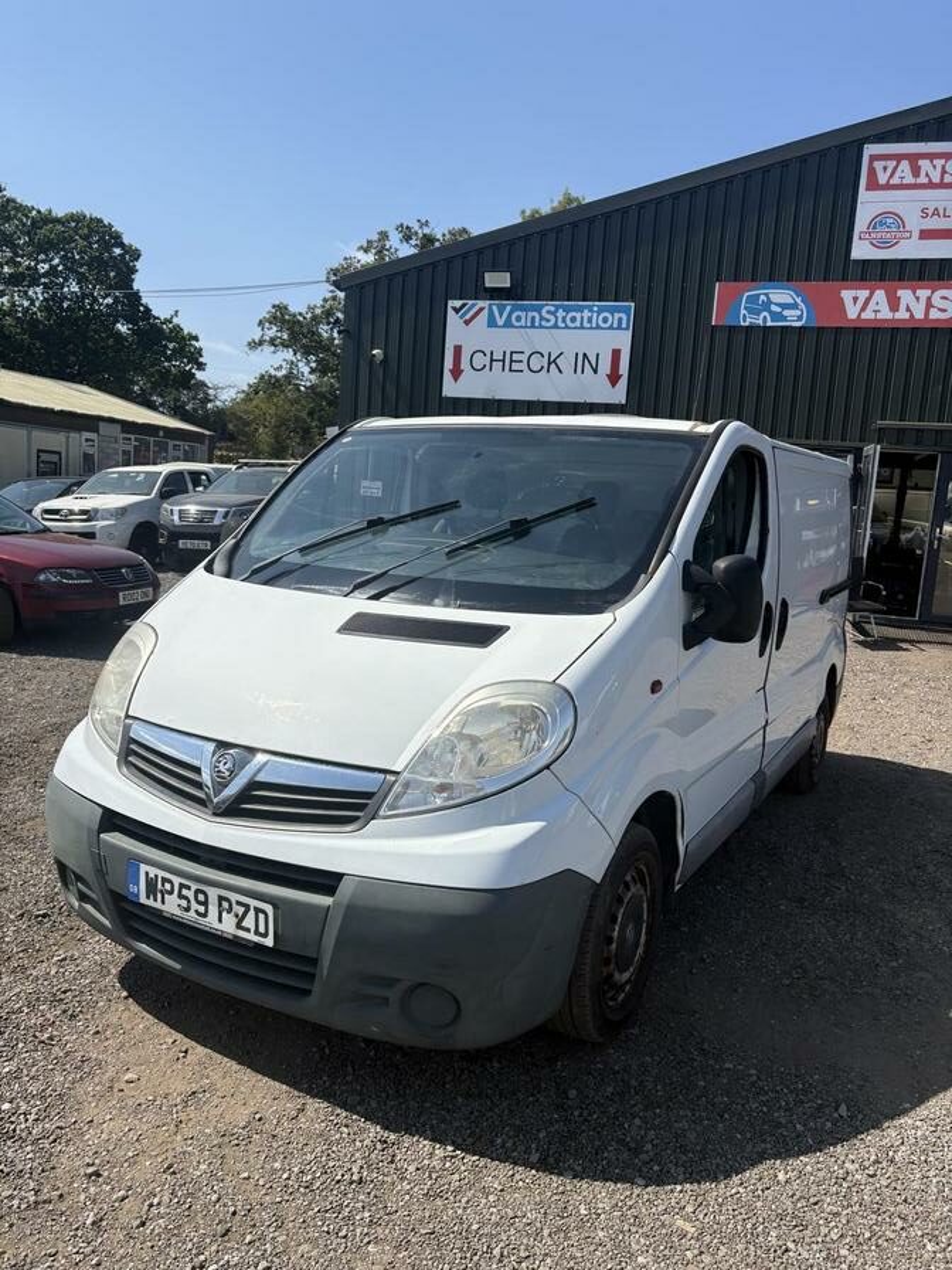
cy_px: 635
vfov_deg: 67.3
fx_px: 953
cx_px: 476
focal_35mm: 26
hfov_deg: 53.1
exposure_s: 1/4608
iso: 50
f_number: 1.6
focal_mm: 5.96
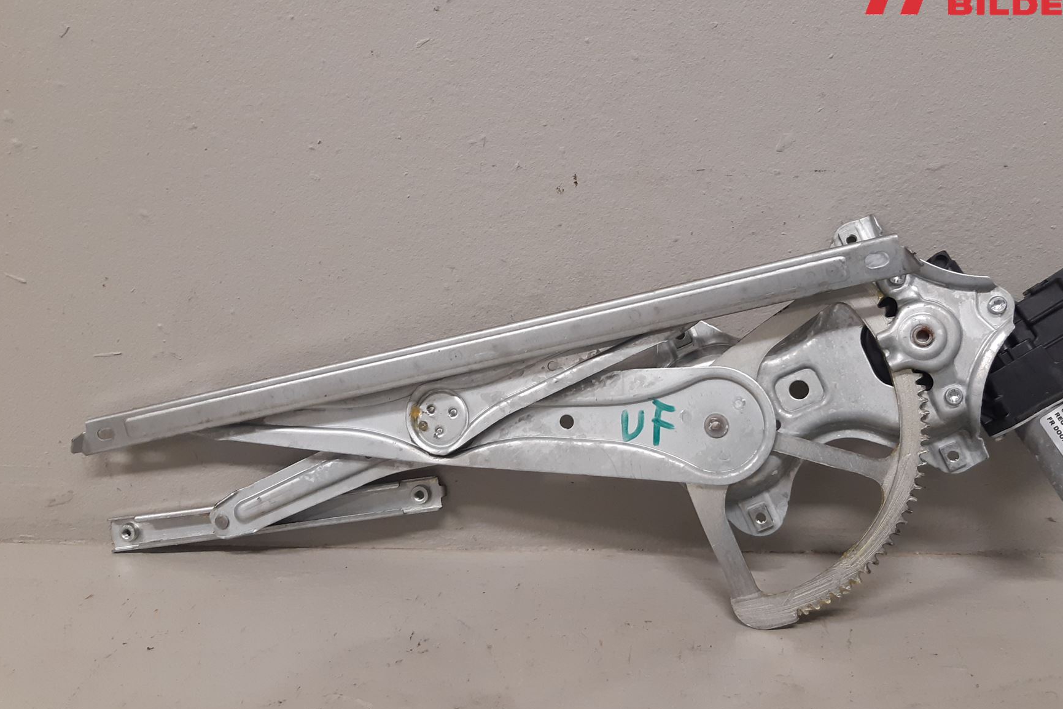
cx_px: 613
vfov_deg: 41.1
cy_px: 383
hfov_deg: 58.4
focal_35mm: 32
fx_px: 945
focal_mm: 3.93
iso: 125
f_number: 1.7
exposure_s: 1/50
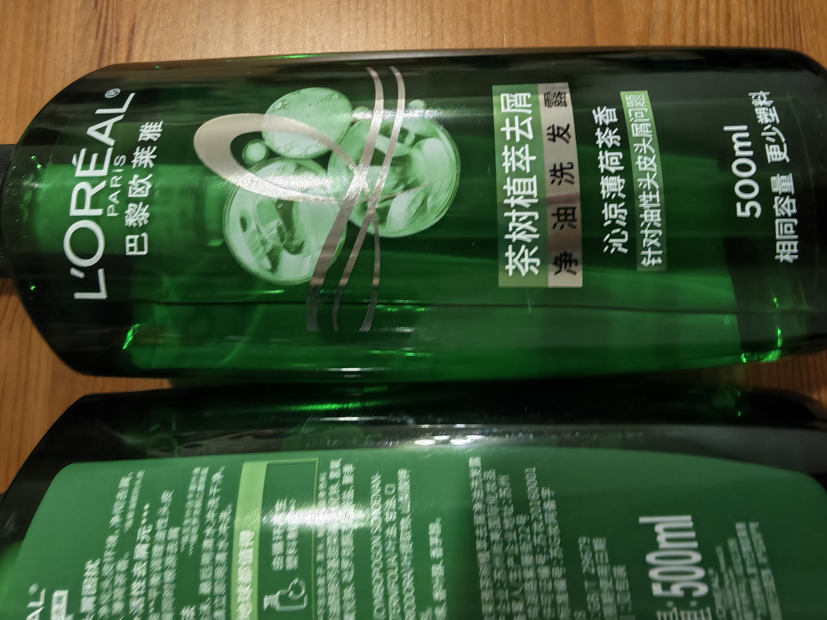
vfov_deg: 58.9
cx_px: 414
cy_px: 310
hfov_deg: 73.9
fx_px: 549
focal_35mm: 23
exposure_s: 1/17
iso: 500
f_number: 2
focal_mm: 1.82
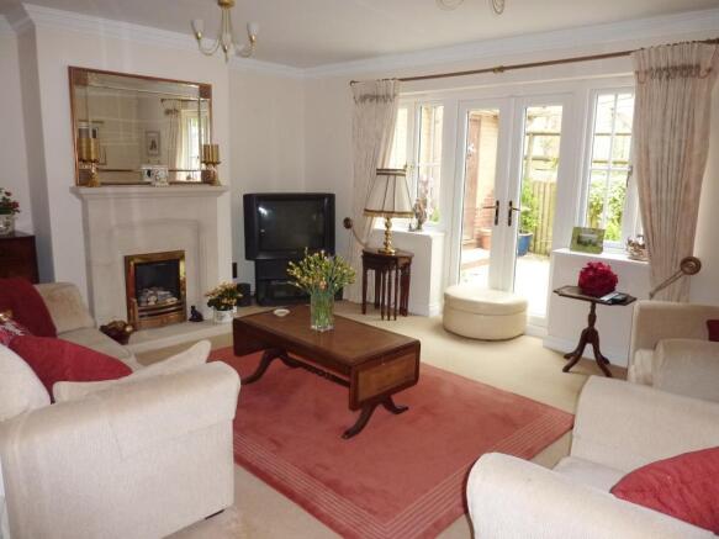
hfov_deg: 69.4
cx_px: 360
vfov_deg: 54.9
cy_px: 270
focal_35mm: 25
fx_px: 519
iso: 250
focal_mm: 4.1
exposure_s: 1/30
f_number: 3.3
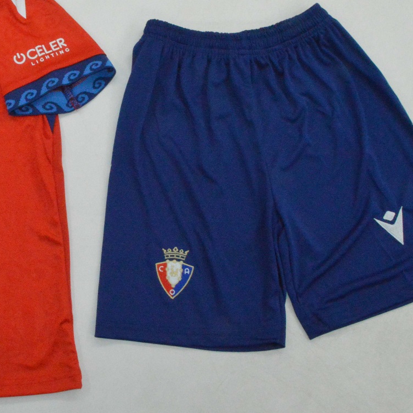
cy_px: 141
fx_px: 864
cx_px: 74
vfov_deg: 26.7
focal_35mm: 64
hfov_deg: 26.3
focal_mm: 21
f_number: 25
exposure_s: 1/200
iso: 6400
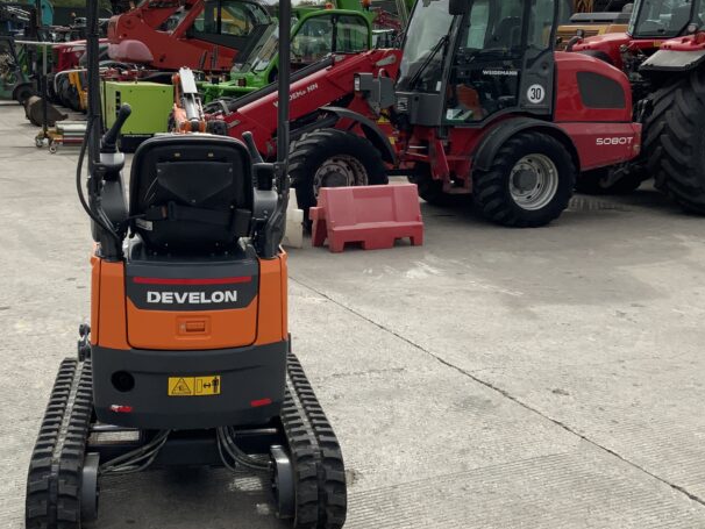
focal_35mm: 49
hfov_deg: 38.7
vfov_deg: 29.6
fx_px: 998
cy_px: 202
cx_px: 279
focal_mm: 3
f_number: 1.8
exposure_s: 1/2141
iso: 16
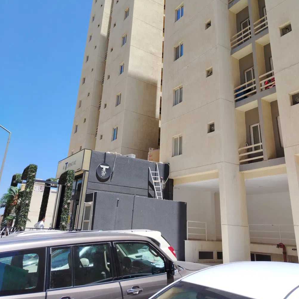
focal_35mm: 29
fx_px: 283
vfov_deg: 55.2
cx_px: 153
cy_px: 117
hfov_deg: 55.6
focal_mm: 5.25
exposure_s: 1/982
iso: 100
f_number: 1.75
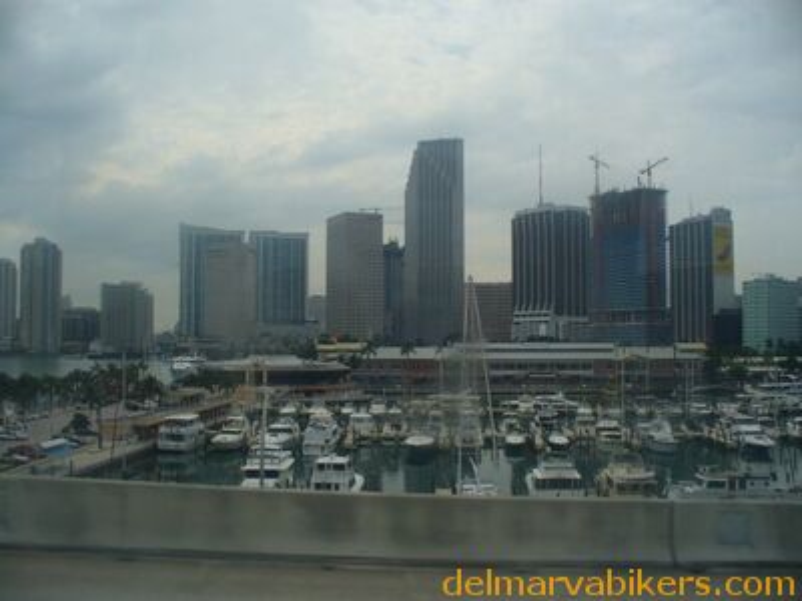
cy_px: 300
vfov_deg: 38.7
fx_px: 857
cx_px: 401
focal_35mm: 37
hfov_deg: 50.1
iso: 80
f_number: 5.6
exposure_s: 1/160
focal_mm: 6.1
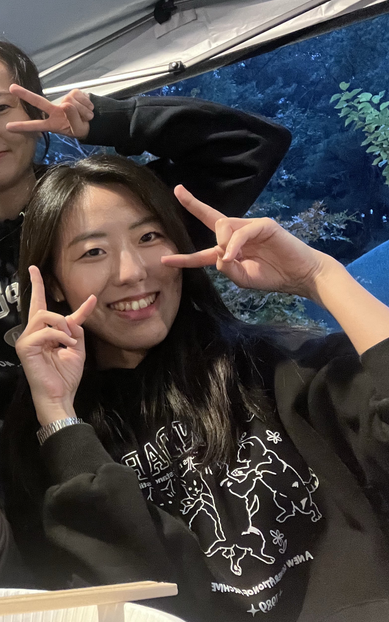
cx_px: -78
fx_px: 662
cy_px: 306
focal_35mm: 39
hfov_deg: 28.5
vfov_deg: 50.4
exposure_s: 1/17
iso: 640
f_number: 2.2
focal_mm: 2.71
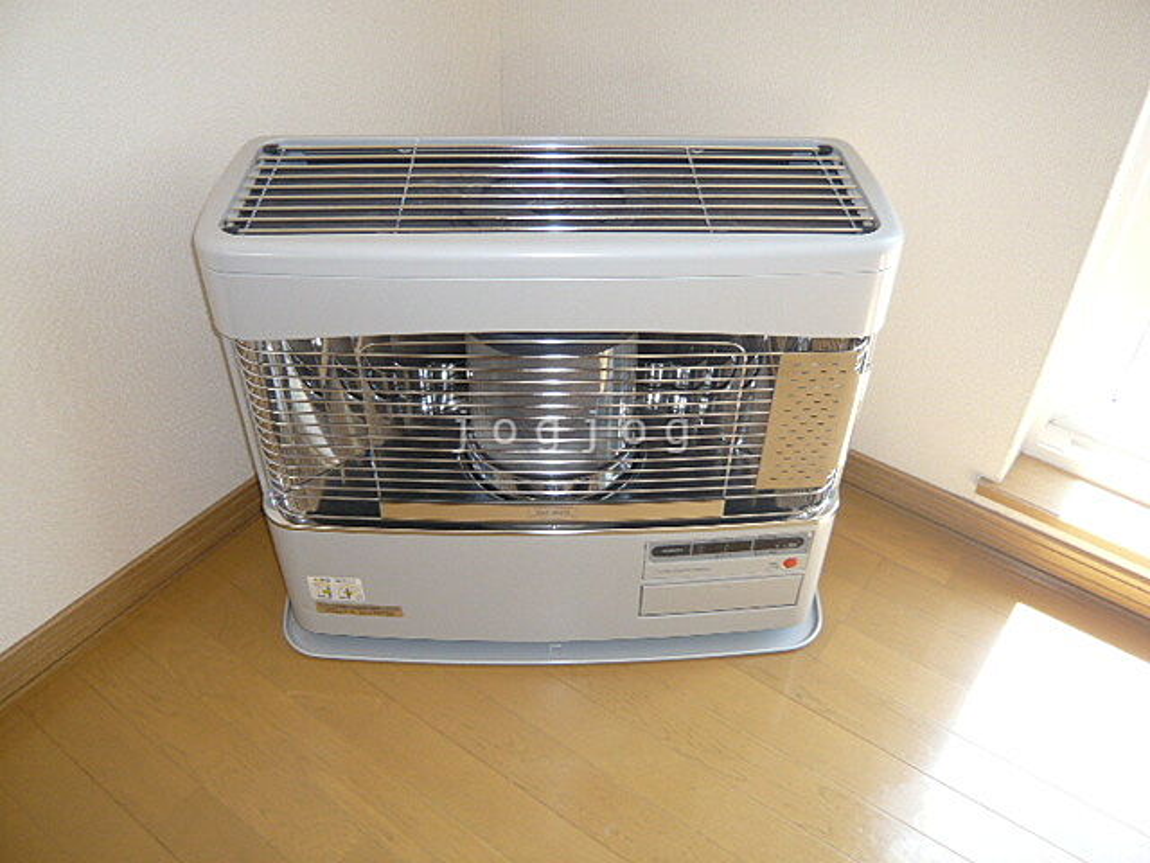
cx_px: 575
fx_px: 930
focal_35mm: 28
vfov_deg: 49.7
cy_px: 432
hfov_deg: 63.4
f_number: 2.8
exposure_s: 1/50
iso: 100
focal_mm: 4.6
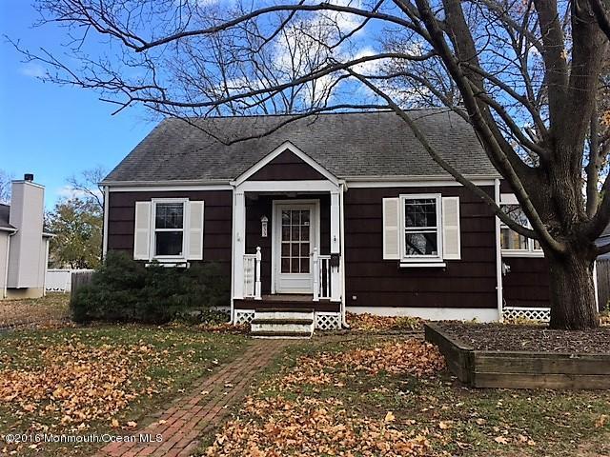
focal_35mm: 29
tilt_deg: +5.2
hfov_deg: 61.7
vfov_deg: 48.2
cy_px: 228
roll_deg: +0.3
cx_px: 305
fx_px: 511
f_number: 2.2
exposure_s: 1/596
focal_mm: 4.15
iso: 25
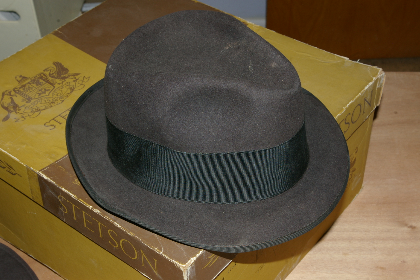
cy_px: 140
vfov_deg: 23.8
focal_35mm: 57
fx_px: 665
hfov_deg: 35.1
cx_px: 210
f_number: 13
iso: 200
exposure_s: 1/60
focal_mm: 38
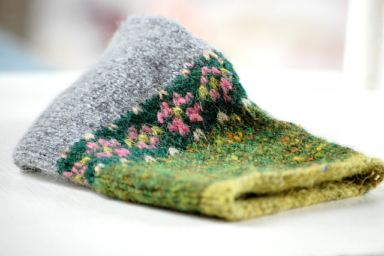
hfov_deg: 6.9
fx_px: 3198
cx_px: 192
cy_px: 128
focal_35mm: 300
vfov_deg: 4.6
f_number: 5.6
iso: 800
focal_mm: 200
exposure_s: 1/13
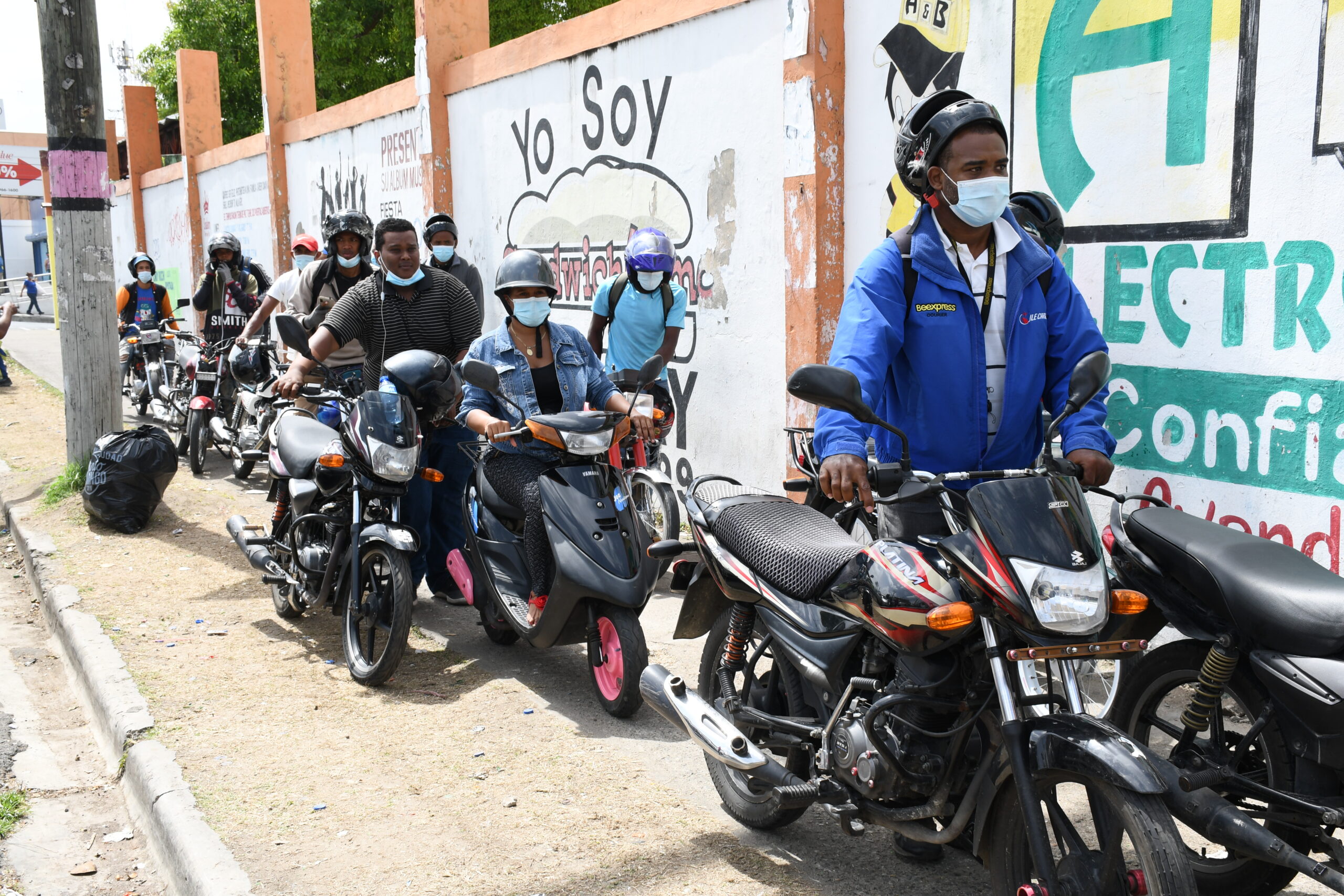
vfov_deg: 34.2
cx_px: 672
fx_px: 1456
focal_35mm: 39
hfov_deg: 49.6
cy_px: 448
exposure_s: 1/160
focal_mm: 26
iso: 160
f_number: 9
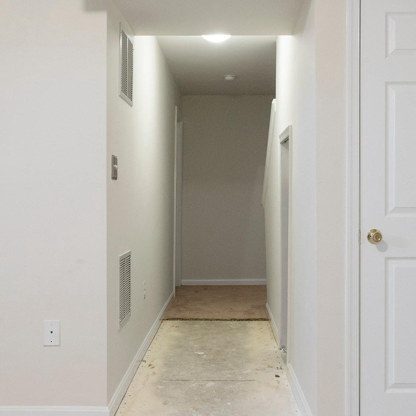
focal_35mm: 45
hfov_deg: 37.5
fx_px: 612
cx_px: 227
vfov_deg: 37.6
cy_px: 209
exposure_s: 1/30
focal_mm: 35
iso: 1000
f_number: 9
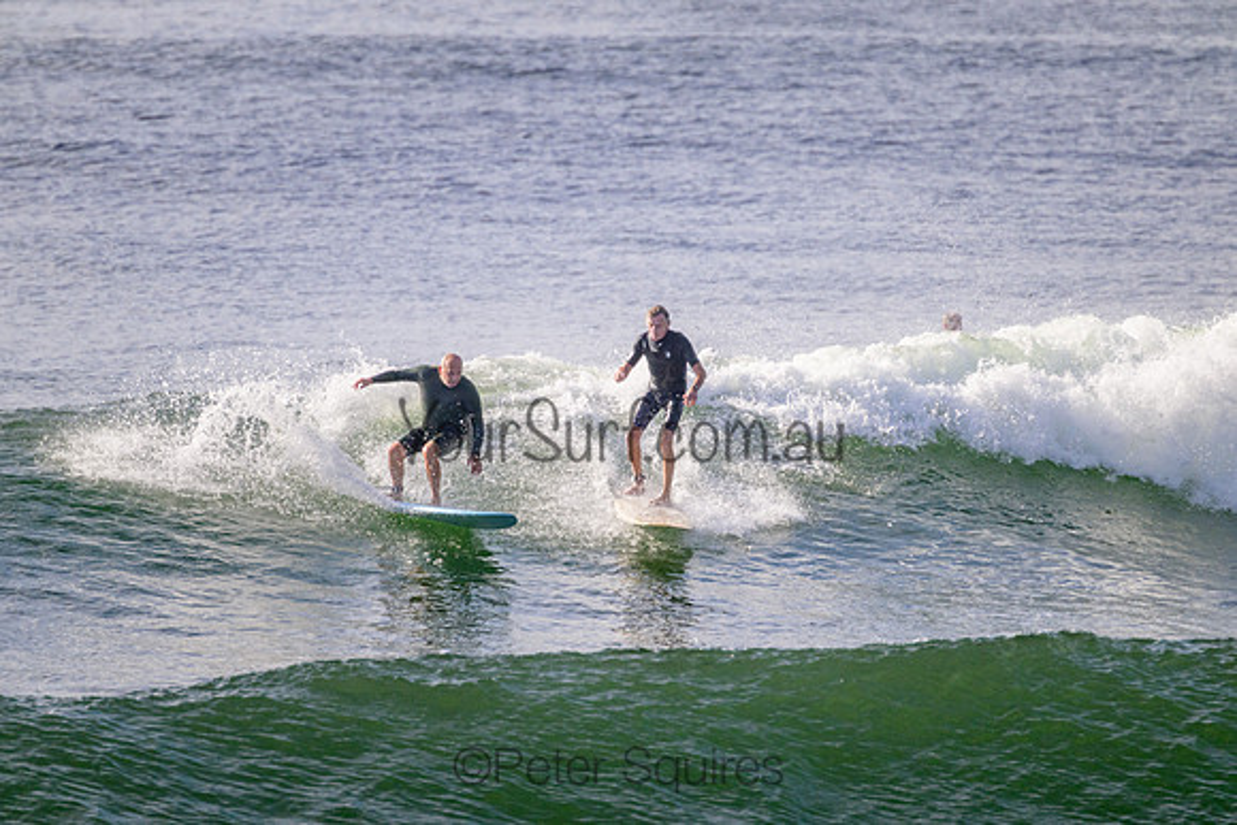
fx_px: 27494
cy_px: 412
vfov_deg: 1.7
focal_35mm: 800
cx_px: 618
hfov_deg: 2.6
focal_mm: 800
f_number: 11
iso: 900
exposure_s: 1/2000
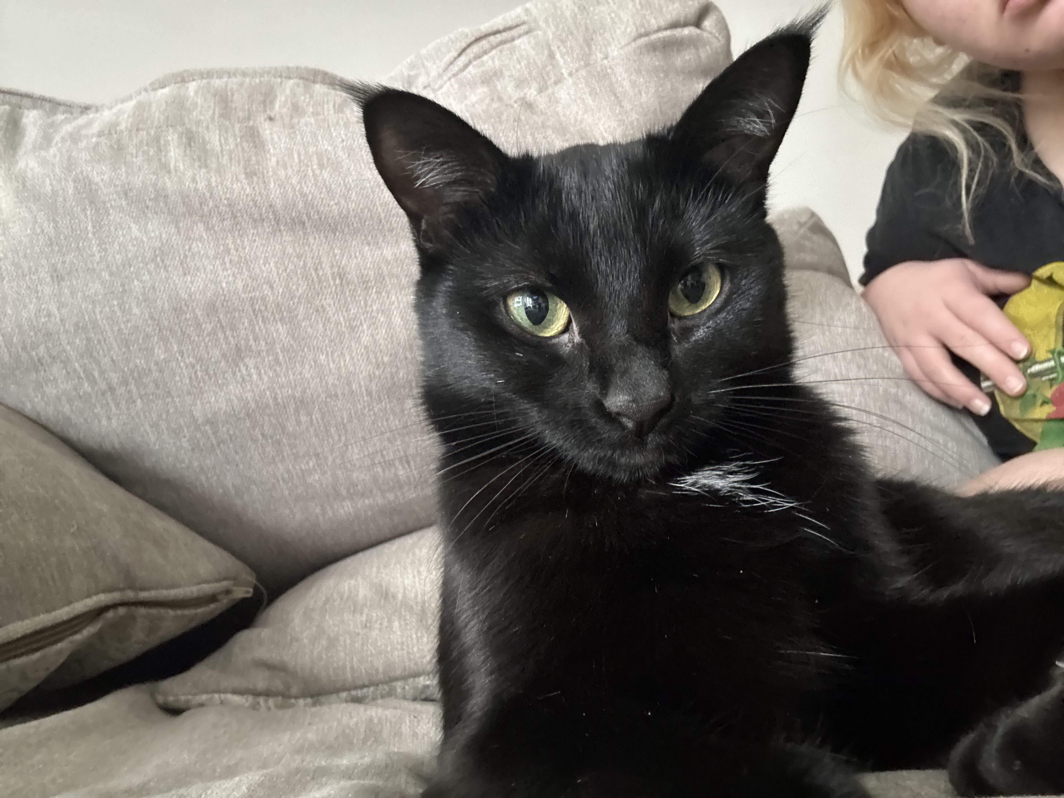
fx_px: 707
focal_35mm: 23
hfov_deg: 73.9
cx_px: 532
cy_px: 399
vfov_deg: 58.9
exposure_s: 1/25
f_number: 1.9
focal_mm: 2.69
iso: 640
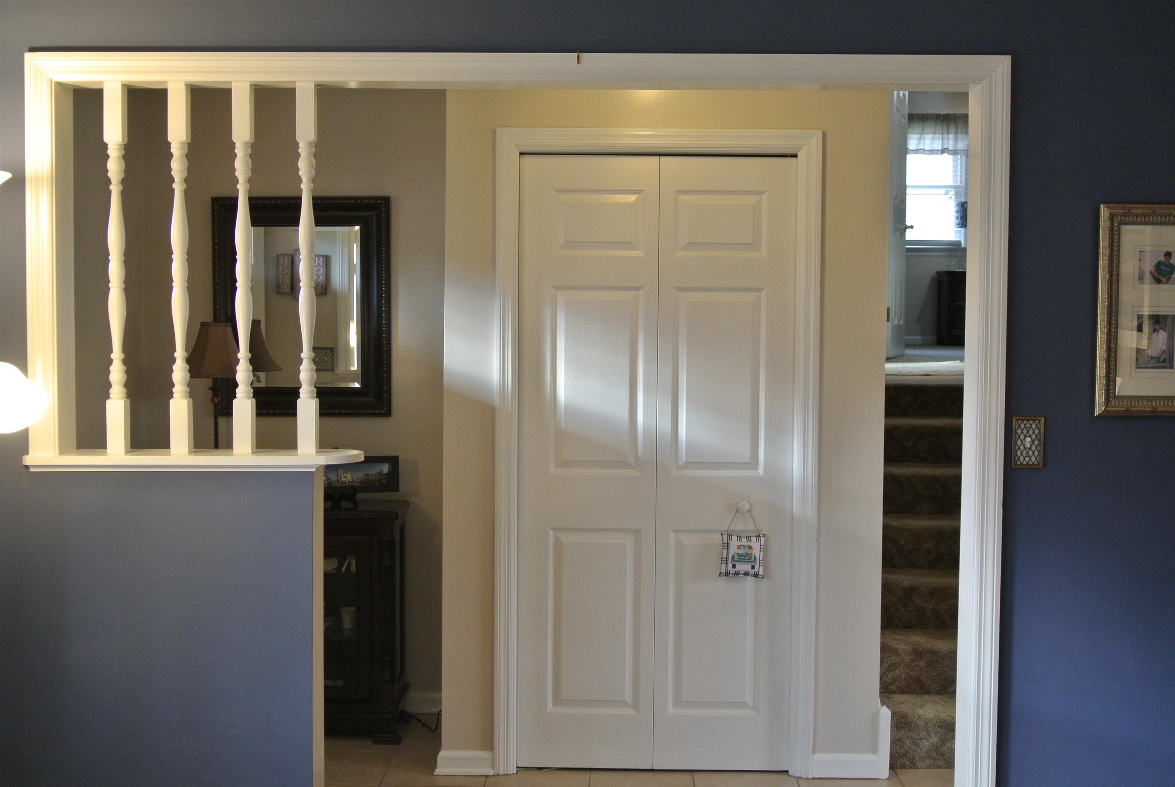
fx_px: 1438
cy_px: 394
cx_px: 588
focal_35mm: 44
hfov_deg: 44.5
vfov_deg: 30.6
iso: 450
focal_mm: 16.3
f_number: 4.2
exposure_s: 1/30
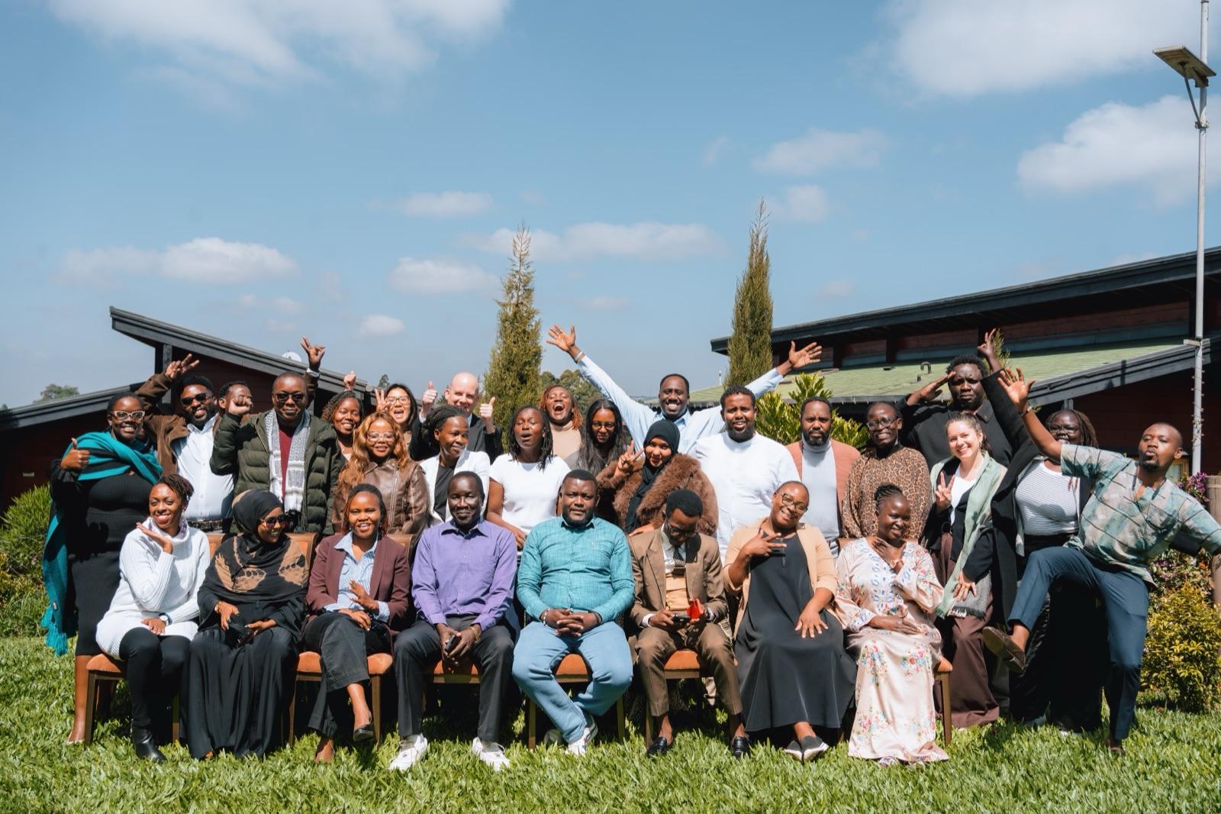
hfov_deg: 54.4
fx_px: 1187
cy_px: 407
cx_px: 610
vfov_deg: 37.8
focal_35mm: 35
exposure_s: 1/500
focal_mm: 35
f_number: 6.3
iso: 200
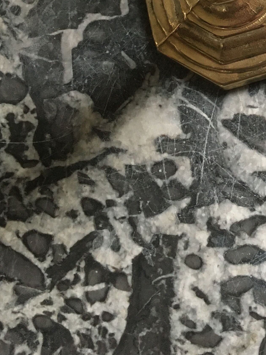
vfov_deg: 25.3
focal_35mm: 70
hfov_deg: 19.8
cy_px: -58
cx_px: 317
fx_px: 717
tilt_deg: -74.1
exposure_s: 1/33
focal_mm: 4.15
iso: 200
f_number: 2.2
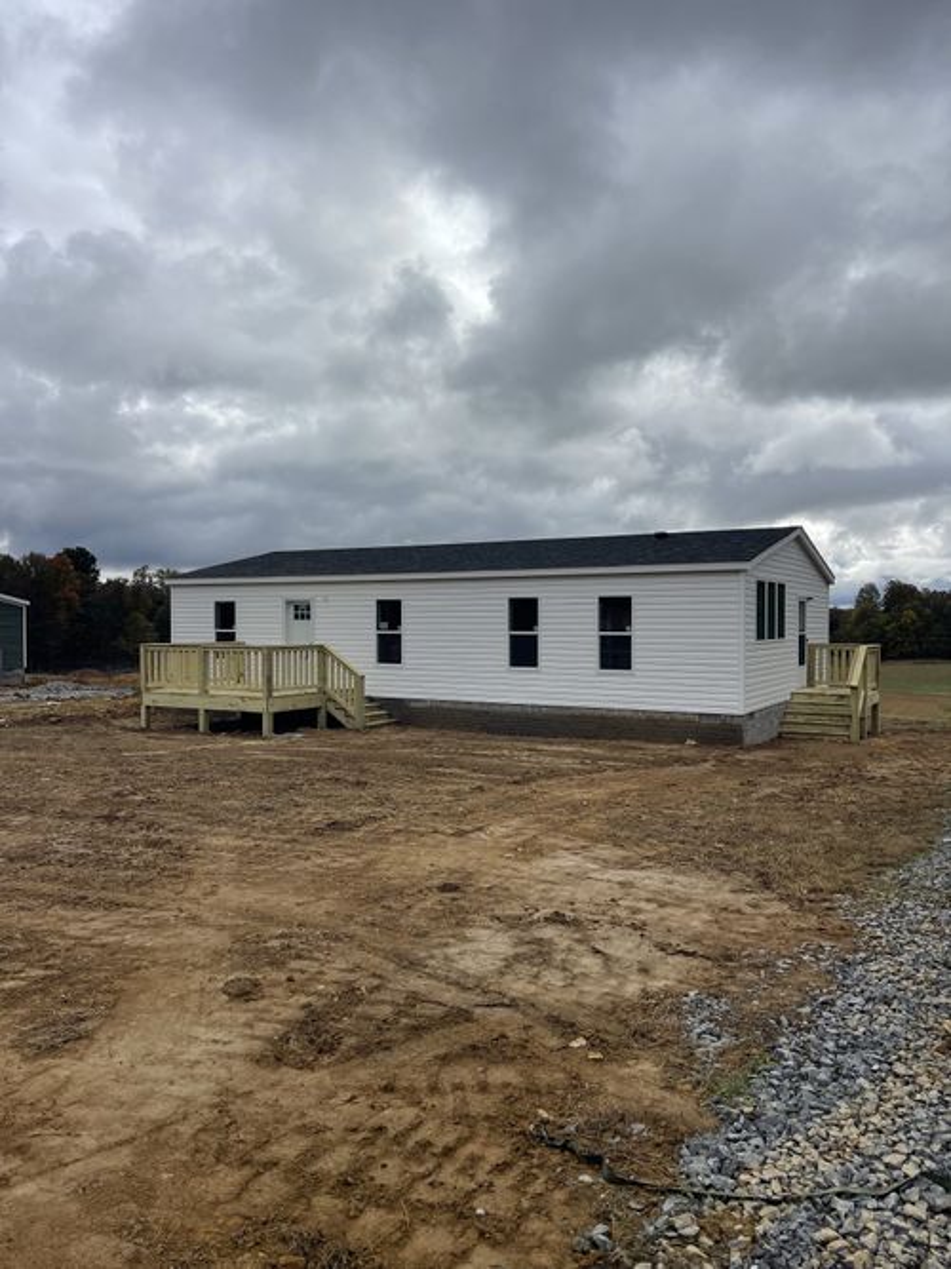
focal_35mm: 25
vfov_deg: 69.4
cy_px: 634
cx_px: 476
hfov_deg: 54.9
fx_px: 916
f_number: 1.6
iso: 32
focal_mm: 5.1
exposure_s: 1/4717
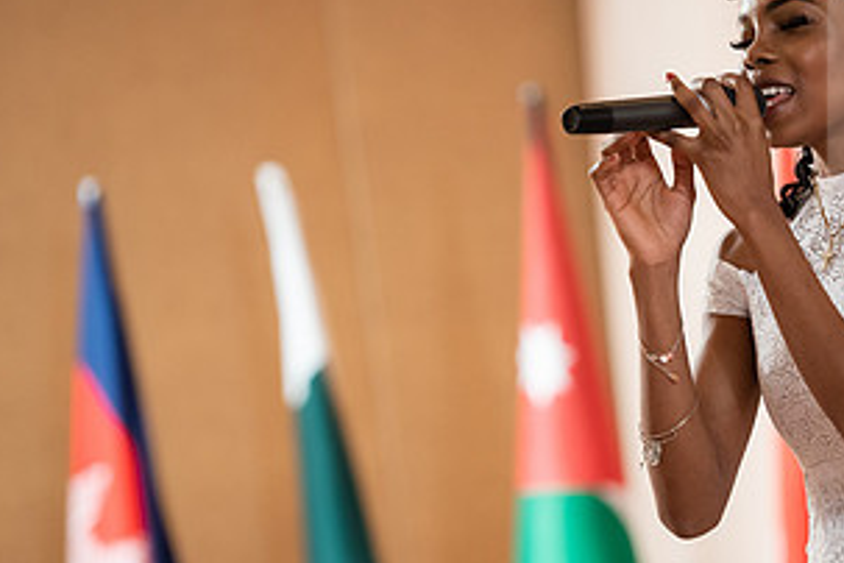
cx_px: 744
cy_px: 322
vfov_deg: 4.9
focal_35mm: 278
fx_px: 6517
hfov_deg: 7.4
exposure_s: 1/200
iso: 2000
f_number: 2.8
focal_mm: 145
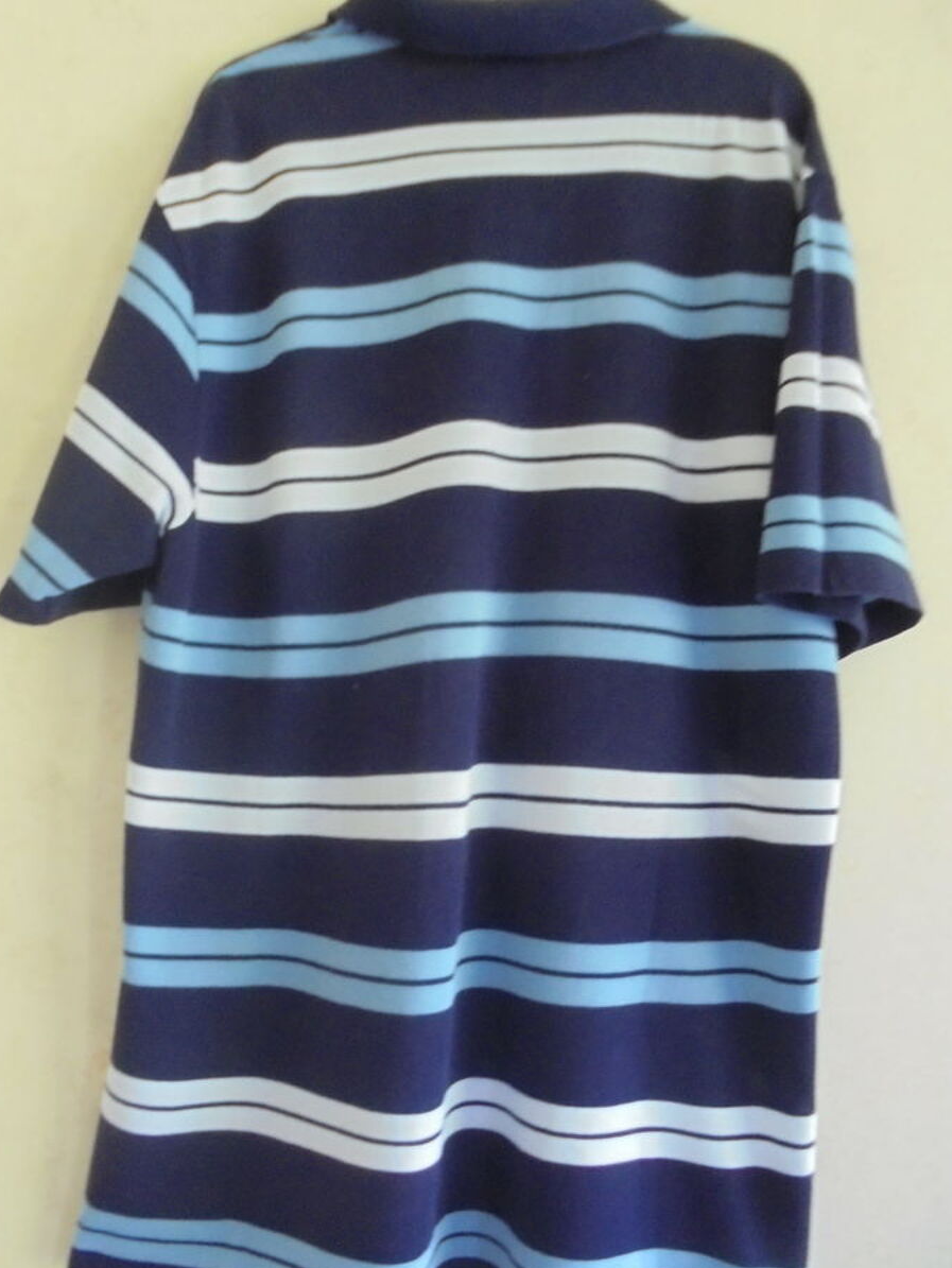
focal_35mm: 29
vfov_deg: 61.6
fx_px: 1063
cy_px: 673
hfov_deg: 48.2
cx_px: 501
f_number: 3.5
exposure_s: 1/20
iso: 400
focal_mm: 4.6
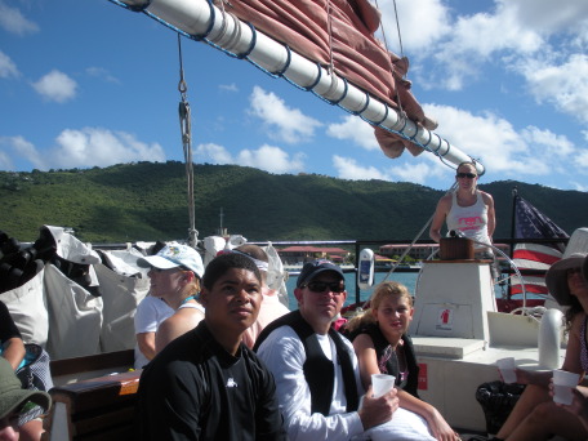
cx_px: 294
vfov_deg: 39.7
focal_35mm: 36
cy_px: 220
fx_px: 612
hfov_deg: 51.4
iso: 64
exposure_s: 1/891
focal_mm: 6.3
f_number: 3.5
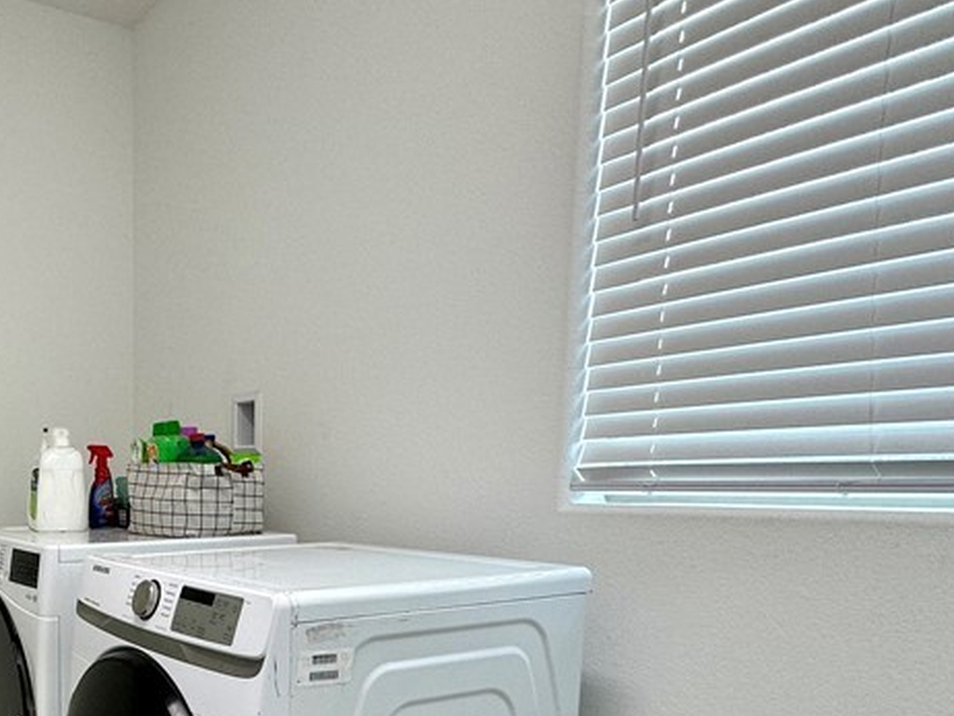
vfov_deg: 43.3
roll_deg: +0.1
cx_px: 122
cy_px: 578
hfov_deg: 52.3
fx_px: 855
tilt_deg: -6.2
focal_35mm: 31
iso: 125
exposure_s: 1/120
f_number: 2.2
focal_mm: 2.22
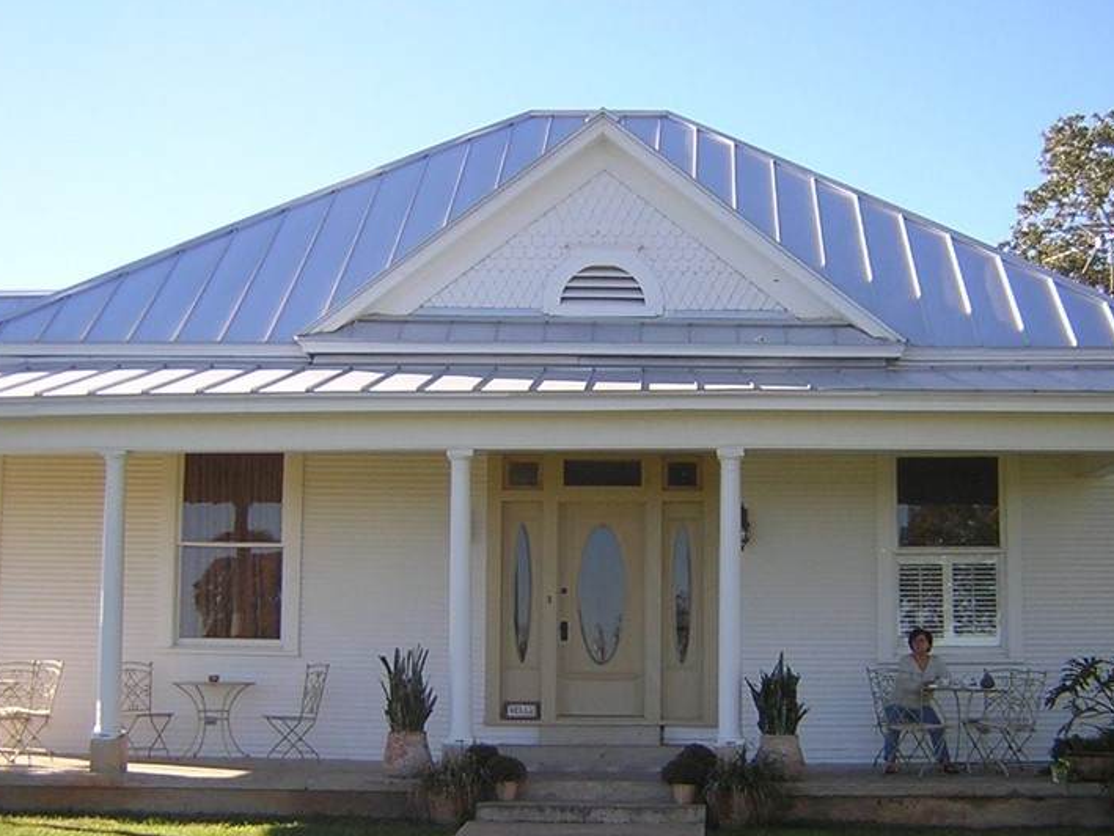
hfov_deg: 36.7
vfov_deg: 28.0
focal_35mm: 52
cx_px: 657
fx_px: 1674
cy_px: 497
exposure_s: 1/484
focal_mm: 4.7
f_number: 2.6
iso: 100
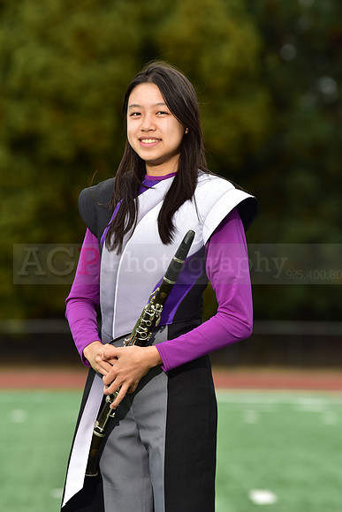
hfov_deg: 6.9
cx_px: 171
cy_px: 256
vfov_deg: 10.3
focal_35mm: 200
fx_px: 2848
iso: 500
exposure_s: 1/250
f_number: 5
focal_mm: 200
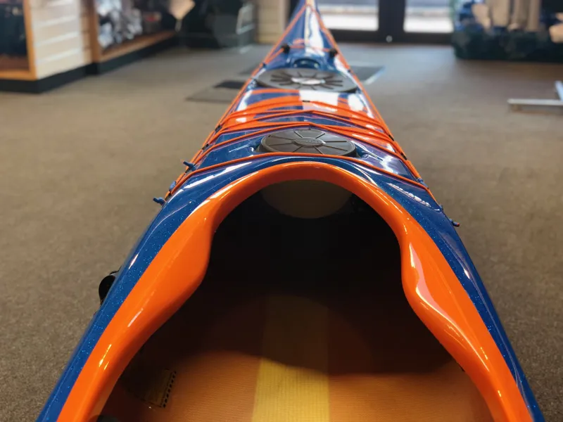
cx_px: 282
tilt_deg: -20.6
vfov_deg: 28.0
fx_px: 846
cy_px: 211
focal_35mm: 52
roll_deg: +0.6
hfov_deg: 36.8
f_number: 2.4
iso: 80
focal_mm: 6
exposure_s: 1/50
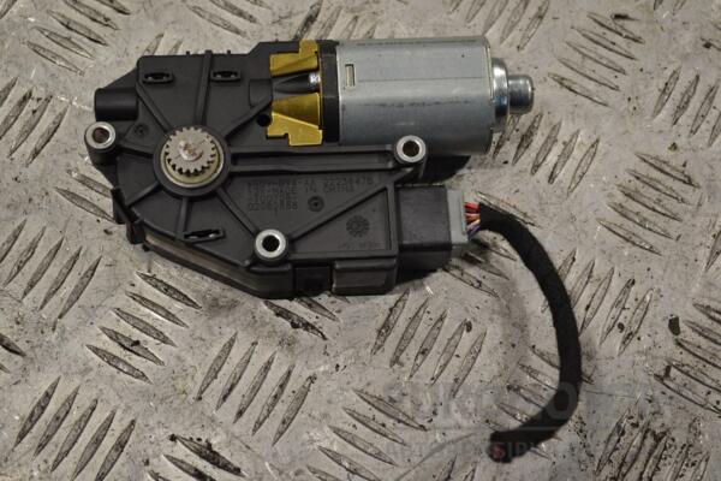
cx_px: 360
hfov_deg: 29.9
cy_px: 240
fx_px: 1352
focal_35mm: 68
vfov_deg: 20.2
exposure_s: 1/125
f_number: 5.6
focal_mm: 45
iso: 360
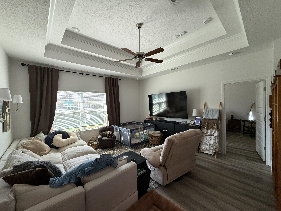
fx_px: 114
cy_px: 106
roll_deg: +1.2
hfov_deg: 102.1
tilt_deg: -0.3
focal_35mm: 14
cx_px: 140
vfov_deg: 85.7
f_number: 2.2
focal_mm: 2.22
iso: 125
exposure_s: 1/120
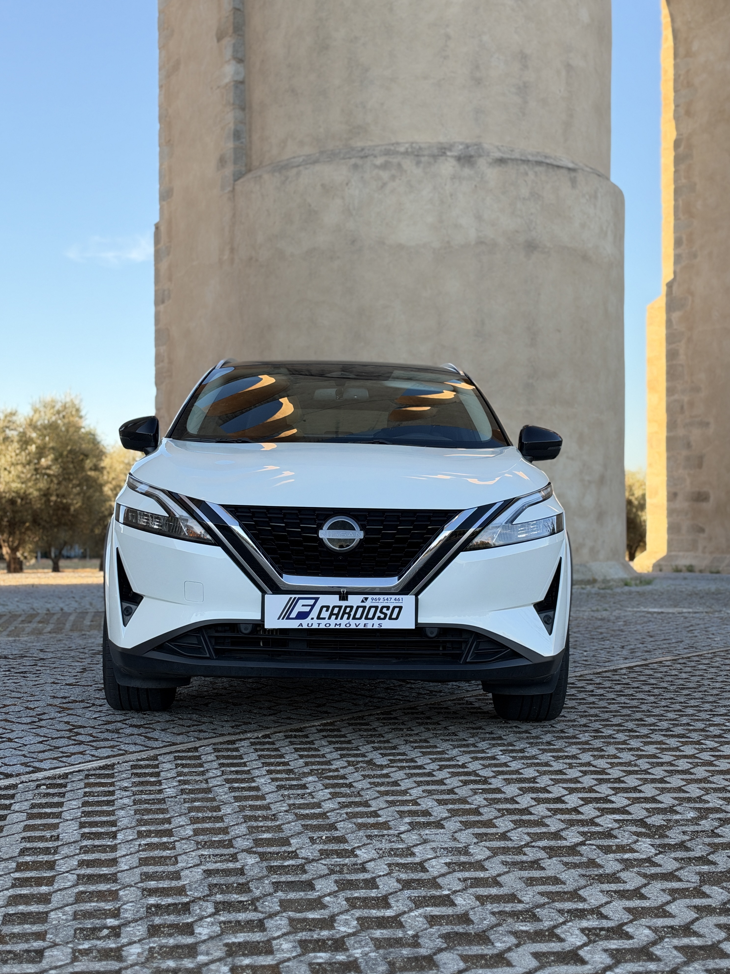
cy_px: 479
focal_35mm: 49
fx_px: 1378
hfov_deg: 29.7
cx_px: 360
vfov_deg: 38.9
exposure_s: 1/805
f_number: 1.8
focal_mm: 6.93
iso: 100
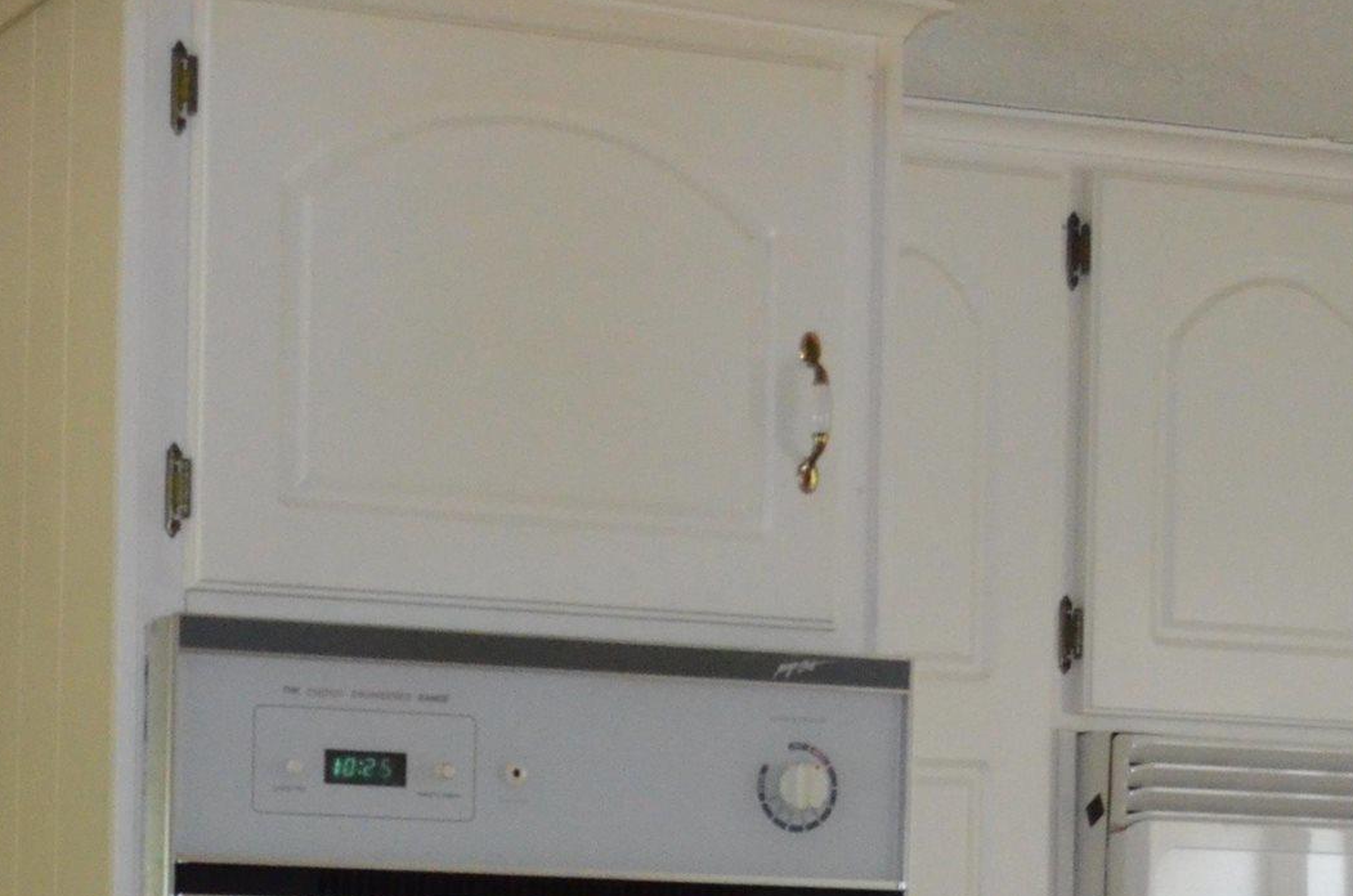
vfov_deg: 11.7
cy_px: 1152
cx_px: 362
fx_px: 4275
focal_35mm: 114
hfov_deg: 17.9
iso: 3200
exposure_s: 1/60
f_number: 4.2
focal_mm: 26
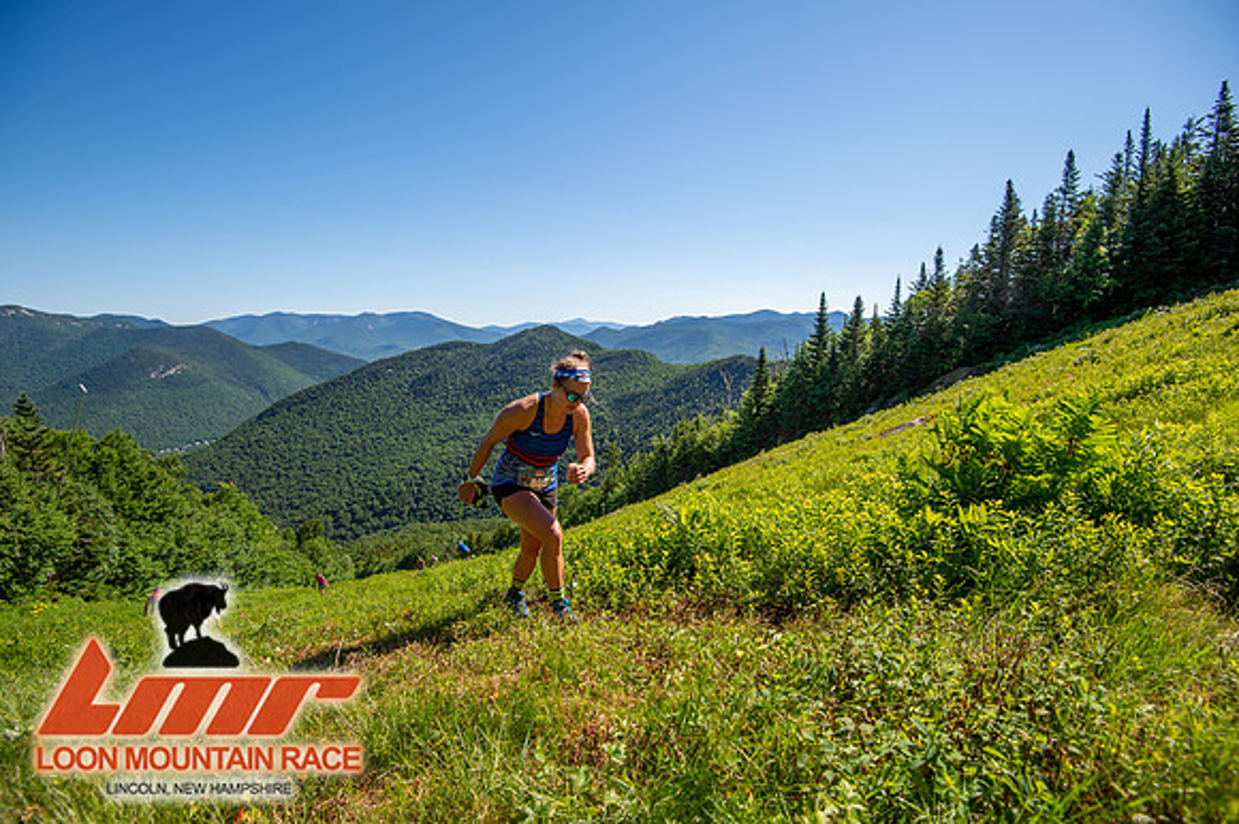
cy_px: 412
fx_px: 550
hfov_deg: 96.8
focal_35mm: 16
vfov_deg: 73.7
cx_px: 620
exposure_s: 1/640
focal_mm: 16
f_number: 5
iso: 100
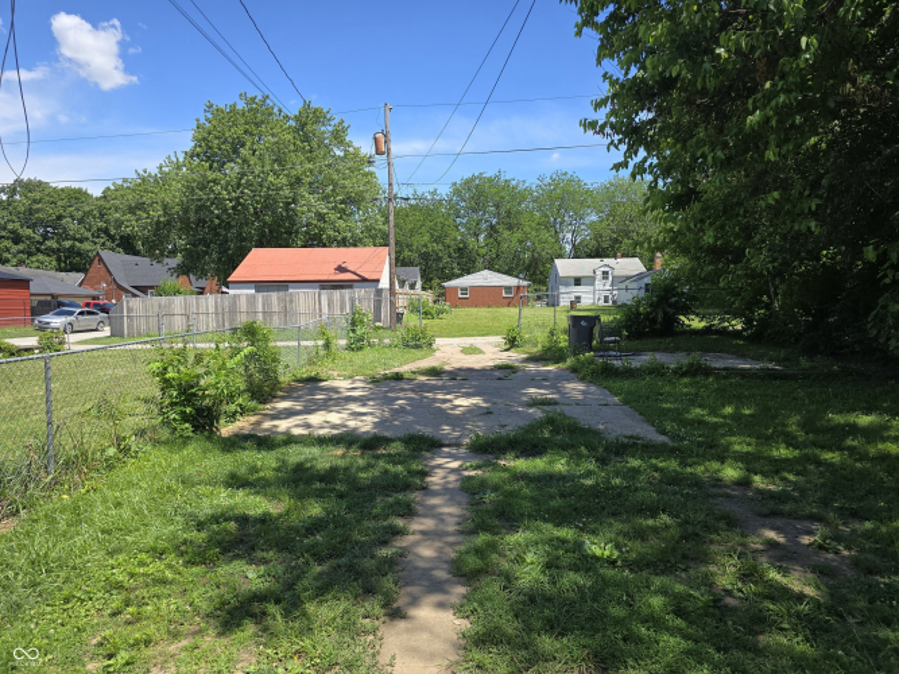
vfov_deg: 58.9
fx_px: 597
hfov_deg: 73.9
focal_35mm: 23
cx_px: 450
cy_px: 337
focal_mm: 6.3
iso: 12
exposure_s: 1/423
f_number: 1.7
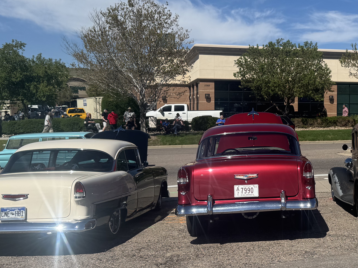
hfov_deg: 34.6
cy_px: 141
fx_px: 548
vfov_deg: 27.5
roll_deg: -0.2
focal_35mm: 53
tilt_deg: -4.2
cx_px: 304
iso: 80
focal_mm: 6.76
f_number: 1.78
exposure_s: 1/6410
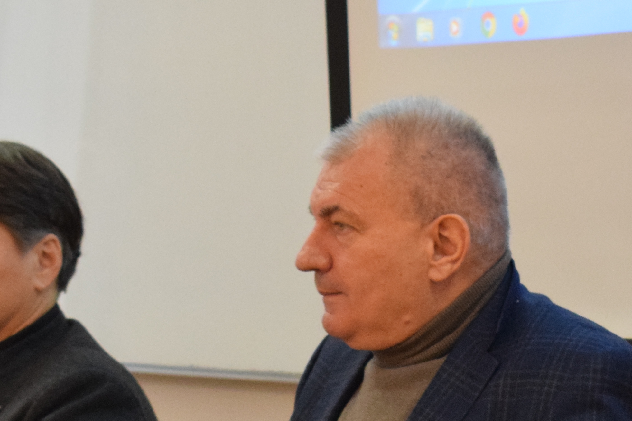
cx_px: 415
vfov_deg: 6.2
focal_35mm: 220
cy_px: 525
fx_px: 3862
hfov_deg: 9.4
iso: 1800
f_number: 5.3
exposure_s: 1/60
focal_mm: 48
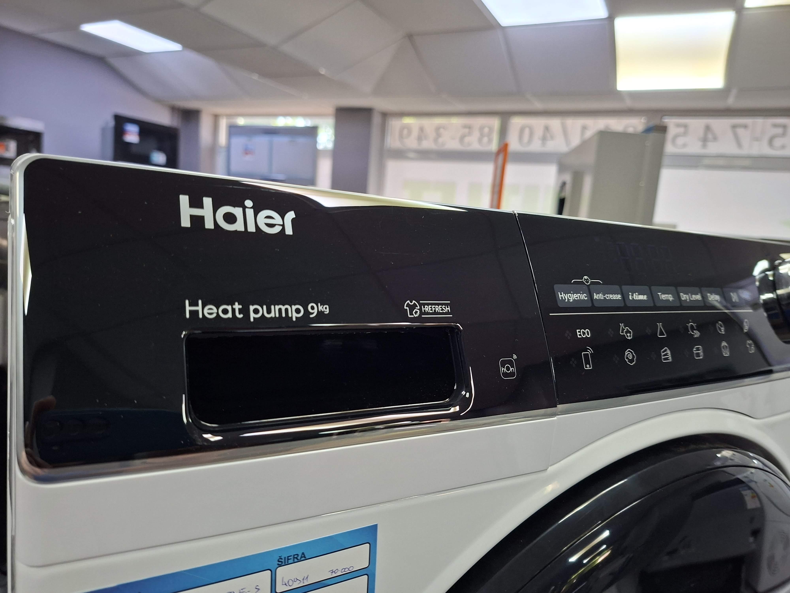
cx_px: 395
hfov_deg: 73.9
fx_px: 525
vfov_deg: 58.9
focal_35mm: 23
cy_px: 296
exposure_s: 1/100
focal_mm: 5.54
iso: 250
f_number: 1.8
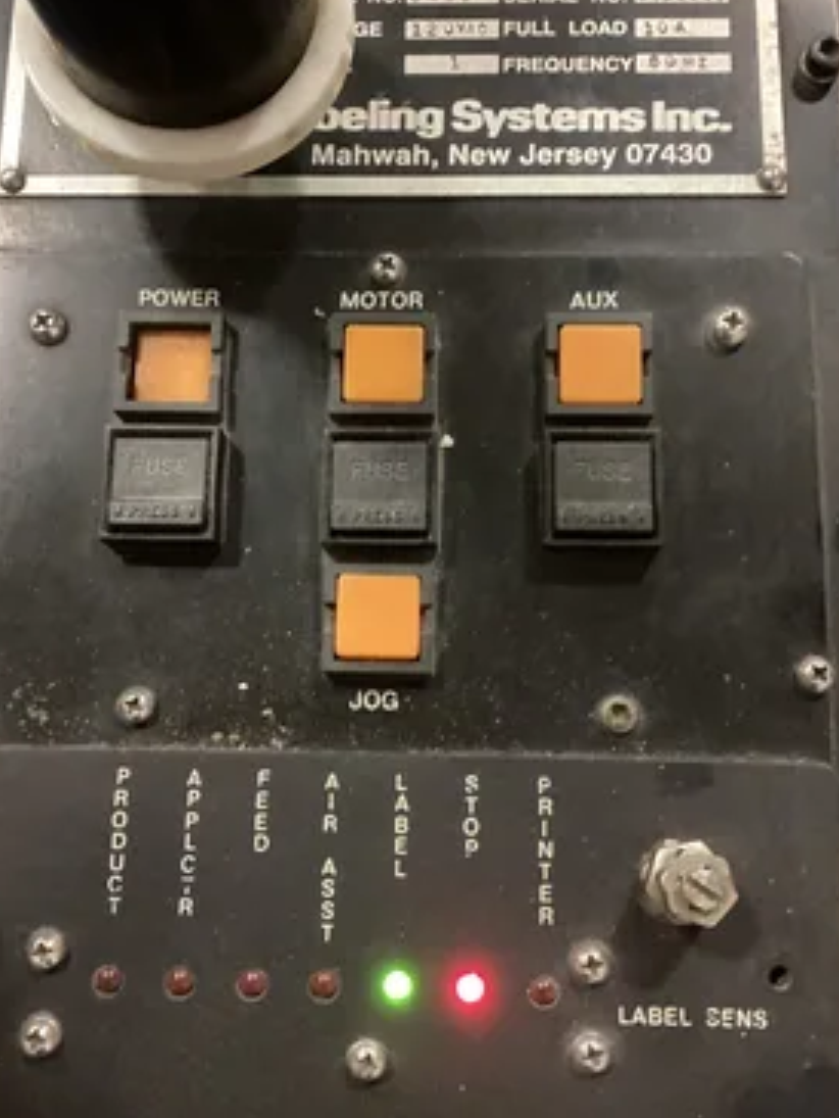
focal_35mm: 34
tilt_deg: -79.1
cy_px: 554
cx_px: 401
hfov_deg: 41.8
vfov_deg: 53.9
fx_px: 1098
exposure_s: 1/17
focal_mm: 3.3
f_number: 2.4
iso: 640
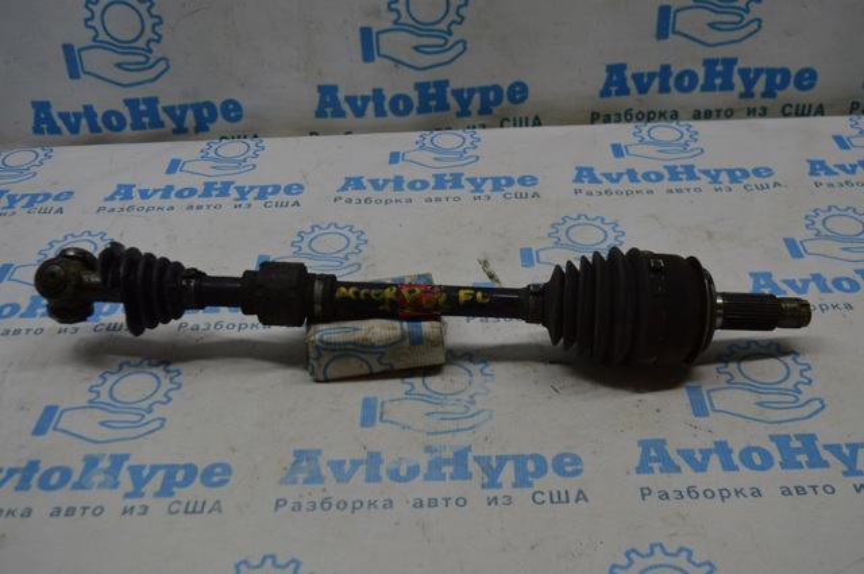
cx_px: 432
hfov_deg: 49.6
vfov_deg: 34.1
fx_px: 935
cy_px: 287
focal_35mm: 39
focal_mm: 26
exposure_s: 1/125
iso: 400
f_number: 5.6
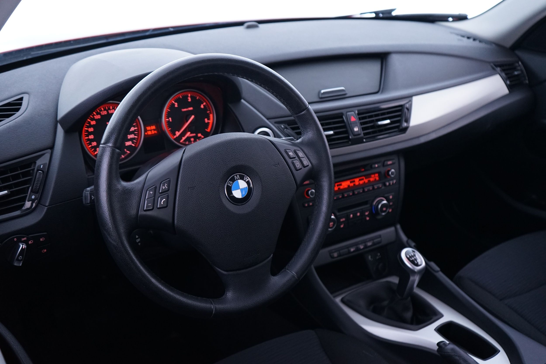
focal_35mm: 35
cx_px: 273
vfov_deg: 37.9
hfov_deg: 54.4
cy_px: 182
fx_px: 531
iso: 2000
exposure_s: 1/13
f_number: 4
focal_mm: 35
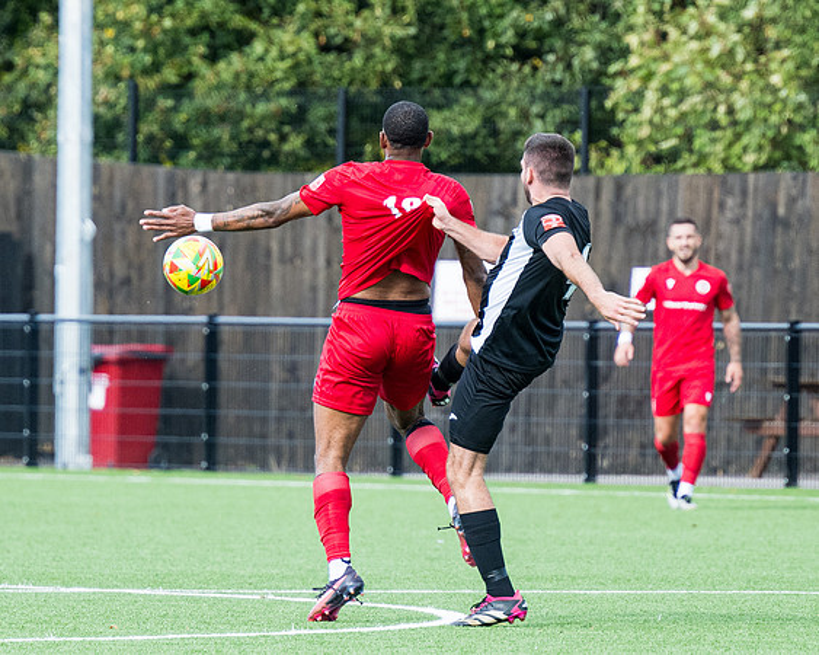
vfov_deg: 2.5
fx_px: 14958
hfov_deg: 3.1
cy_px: 440
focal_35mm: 617
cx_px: 261
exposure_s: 1/1250
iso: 500
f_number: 4
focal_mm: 210
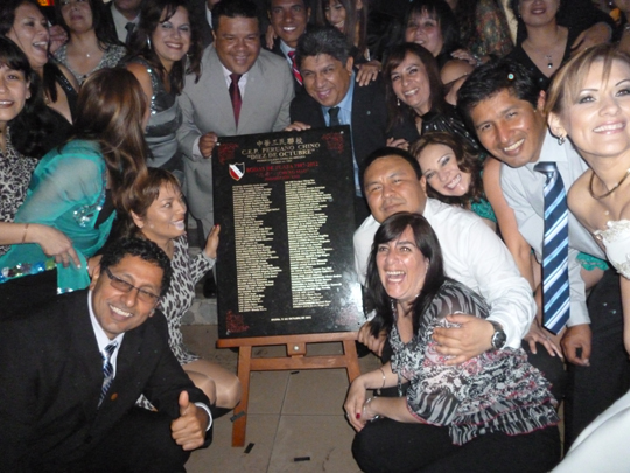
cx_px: 315
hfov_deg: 63.4
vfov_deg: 49.7
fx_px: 510
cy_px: 236
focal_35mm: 28
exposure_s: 1/60
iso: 1000
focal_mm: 5
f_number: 3.1
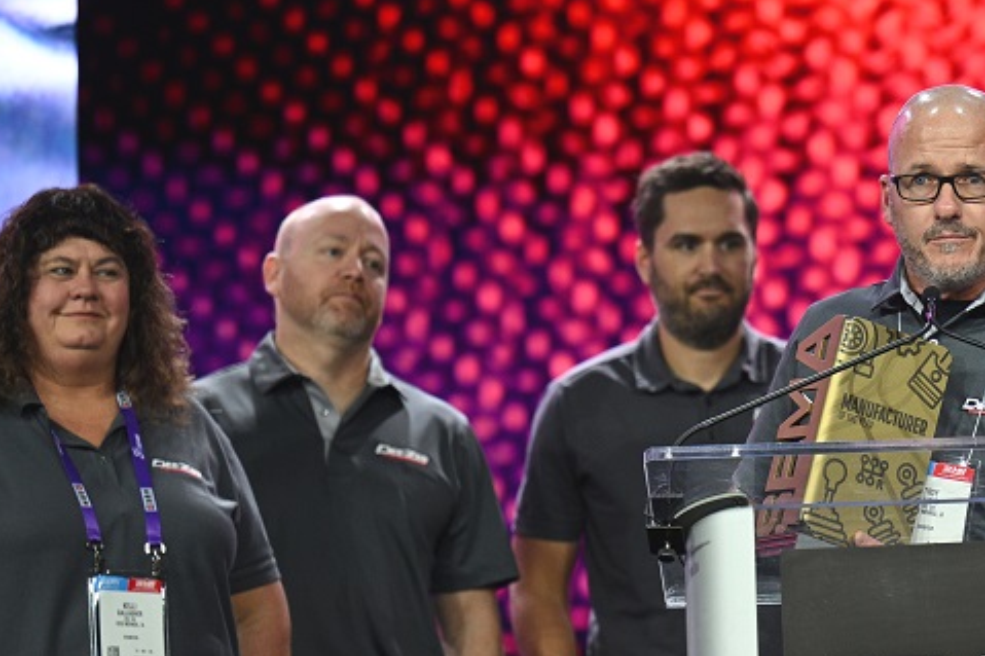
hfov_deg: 6.6
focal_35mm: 310
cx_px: 901
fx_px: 8479
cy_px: 219
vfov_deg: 4.4
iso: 1000
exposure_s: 1/200
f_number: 2.8
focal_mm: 135
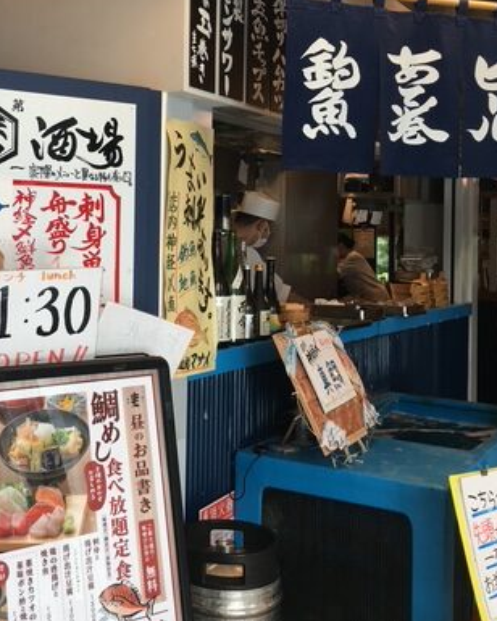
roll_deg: -1.9
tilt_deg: +0.0
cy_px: 245
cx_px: 142
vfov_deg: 39.4
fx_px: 864
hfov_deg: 31.7
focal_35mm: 47
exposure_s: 1/120
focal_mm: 4.15
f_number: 2.2
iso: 40
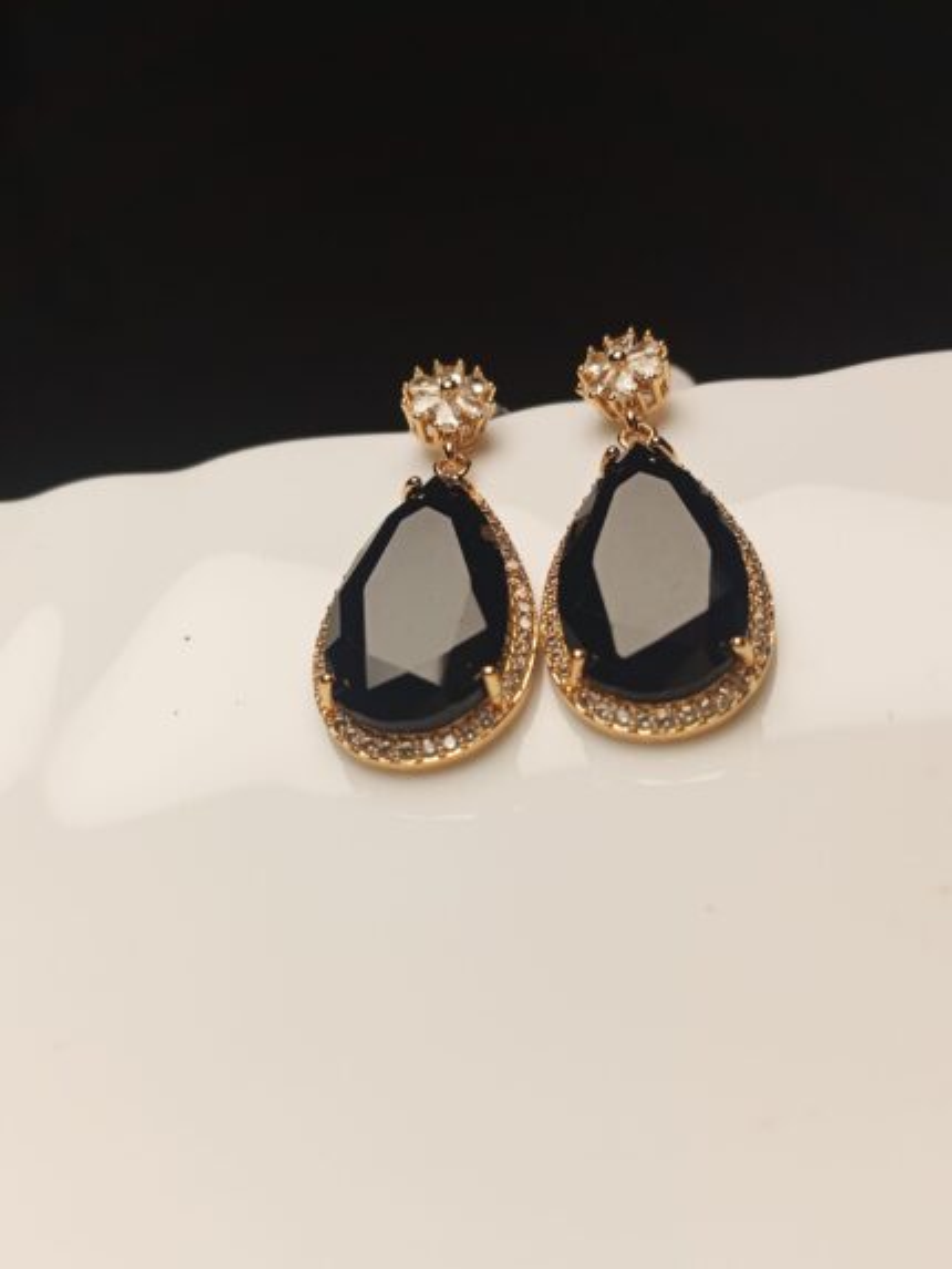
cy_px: 634
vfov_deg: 51.3
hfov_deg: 39.7
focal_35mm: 36
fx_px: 1320
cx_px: 476
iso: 50
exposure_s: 1/200
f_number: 1.8
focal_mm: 3.98
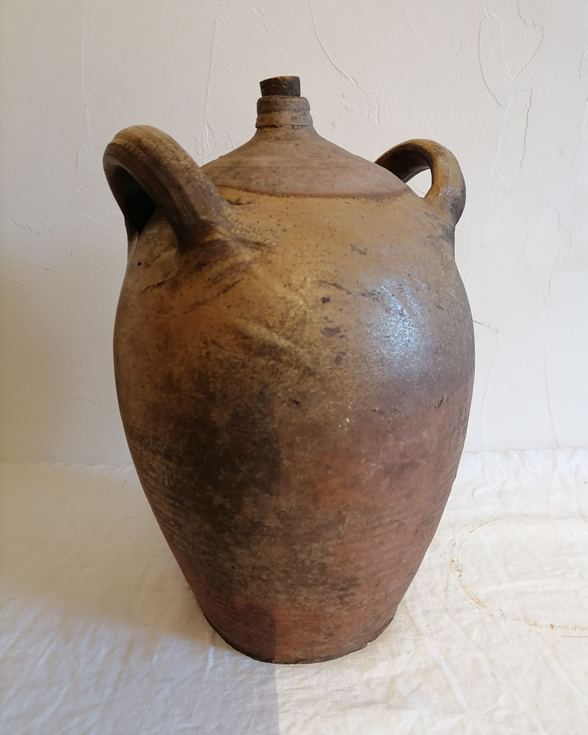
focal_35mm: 28
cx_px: 301
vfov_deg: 62.2
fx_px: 609
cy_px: 380
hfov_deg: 51.5
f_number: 1.8
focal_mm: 5.4
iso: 320
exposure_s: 1/25
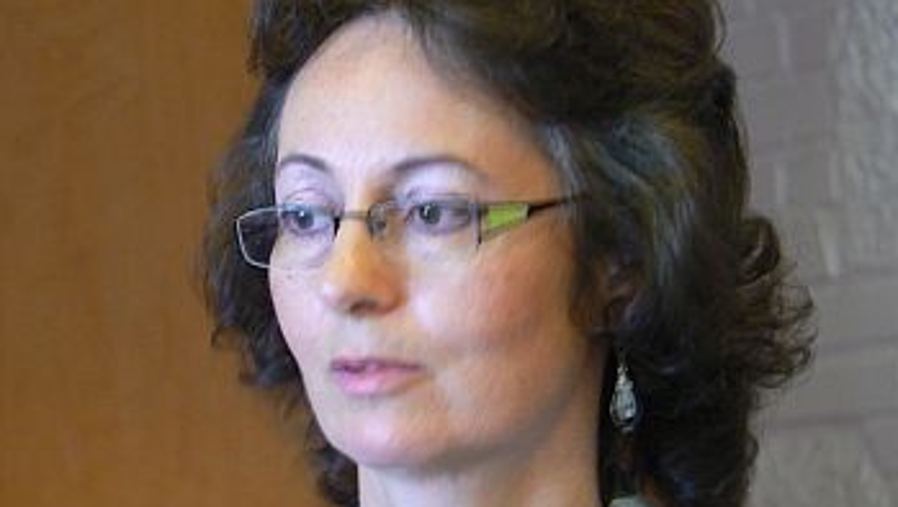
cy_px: 214
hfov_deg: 7.1
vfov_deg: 4.0
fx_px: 7245
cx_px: 448
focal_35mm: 304
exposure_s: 1/5
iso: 200
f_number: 3.3
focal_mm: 46.2
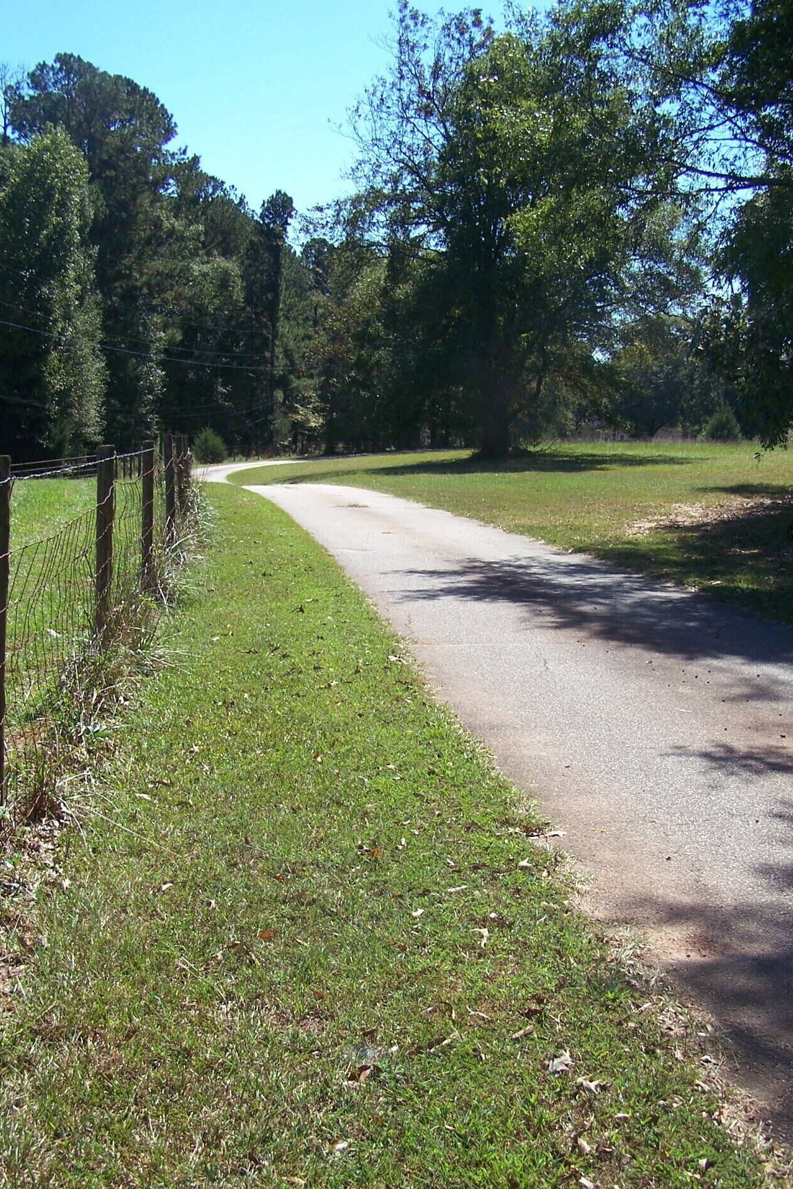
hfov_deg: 31.2
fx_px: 1420
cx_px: 433
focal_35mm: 43
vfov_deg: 45.4
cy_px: 638
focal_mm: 6.3
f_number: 4
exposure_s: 1/500
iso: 80
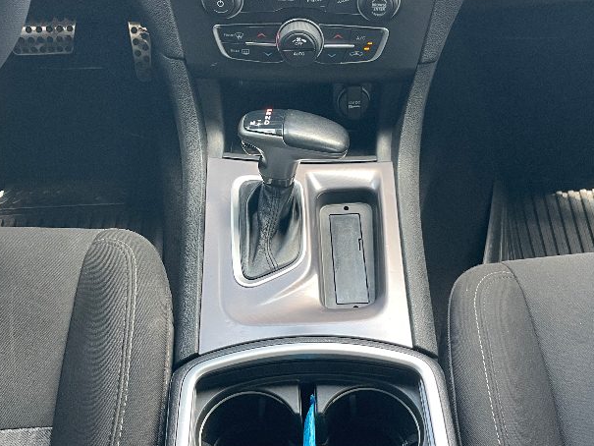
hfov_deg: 42.9
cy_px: 219
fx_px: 755
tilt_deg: -50.2
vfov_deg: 32.9
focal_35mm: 44
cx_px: 289
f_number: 1.6
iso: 125
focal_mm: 4.2
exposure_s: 1/75
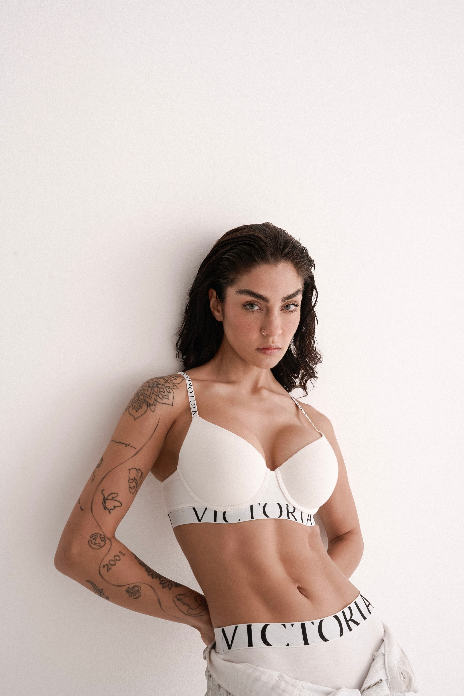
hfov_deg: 34.2
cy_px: 348
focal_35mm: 39
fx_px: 754
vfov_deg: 49.6
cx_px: 232
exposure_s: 1/160
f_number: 11
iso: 80
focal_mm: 39
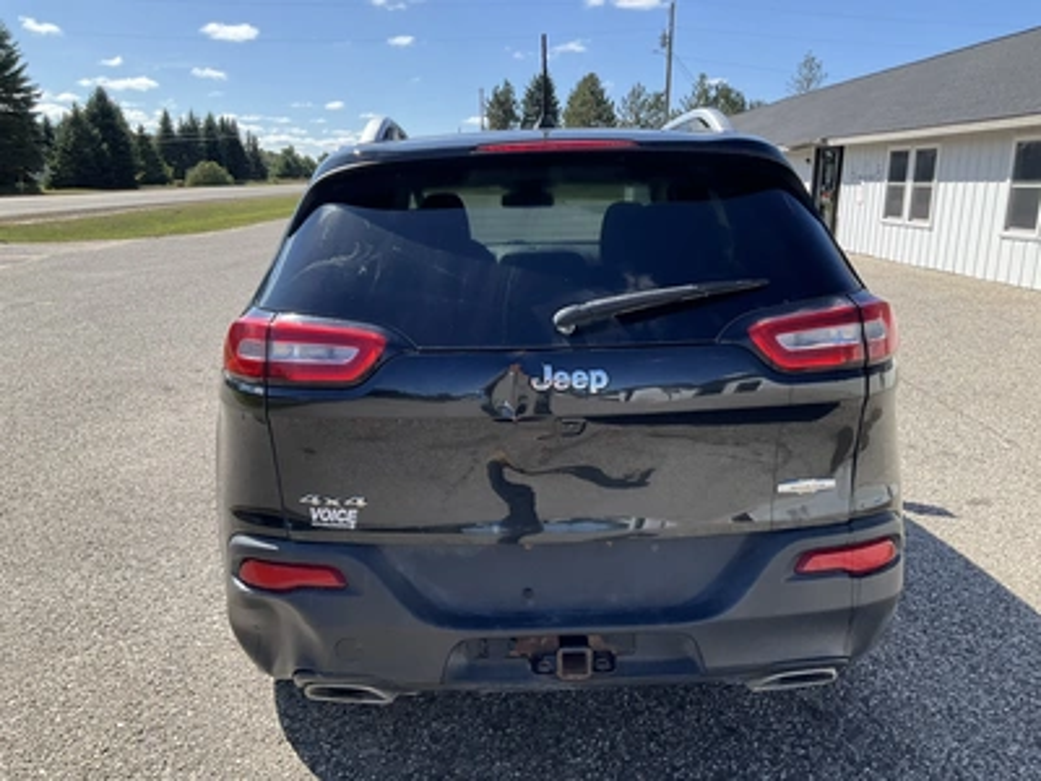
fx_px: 872
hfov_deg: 61.7
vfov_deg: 48.2
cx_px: 520
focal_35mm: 29
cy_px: 390
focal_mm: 3
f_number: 1.8
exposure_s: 1/883
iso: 25
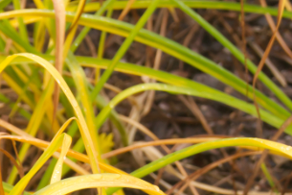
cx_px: -37
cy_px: 269
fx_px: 2634
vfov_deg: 4.2
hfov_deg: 6.3
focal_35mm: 325
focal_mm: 55
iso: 640
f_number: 9
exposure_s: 1/320
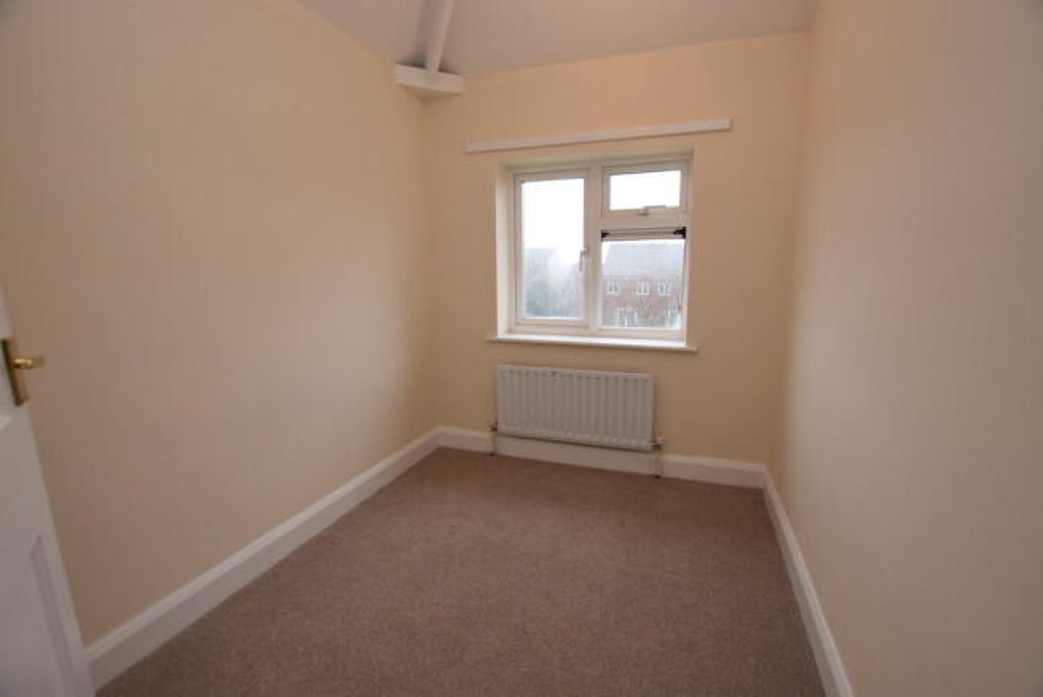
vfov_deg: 77.4
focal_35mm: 15
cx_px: 522
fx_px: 435
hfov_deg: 100.4
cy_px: 348
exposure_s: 1/125
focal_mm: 10
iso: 800
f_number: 5.6
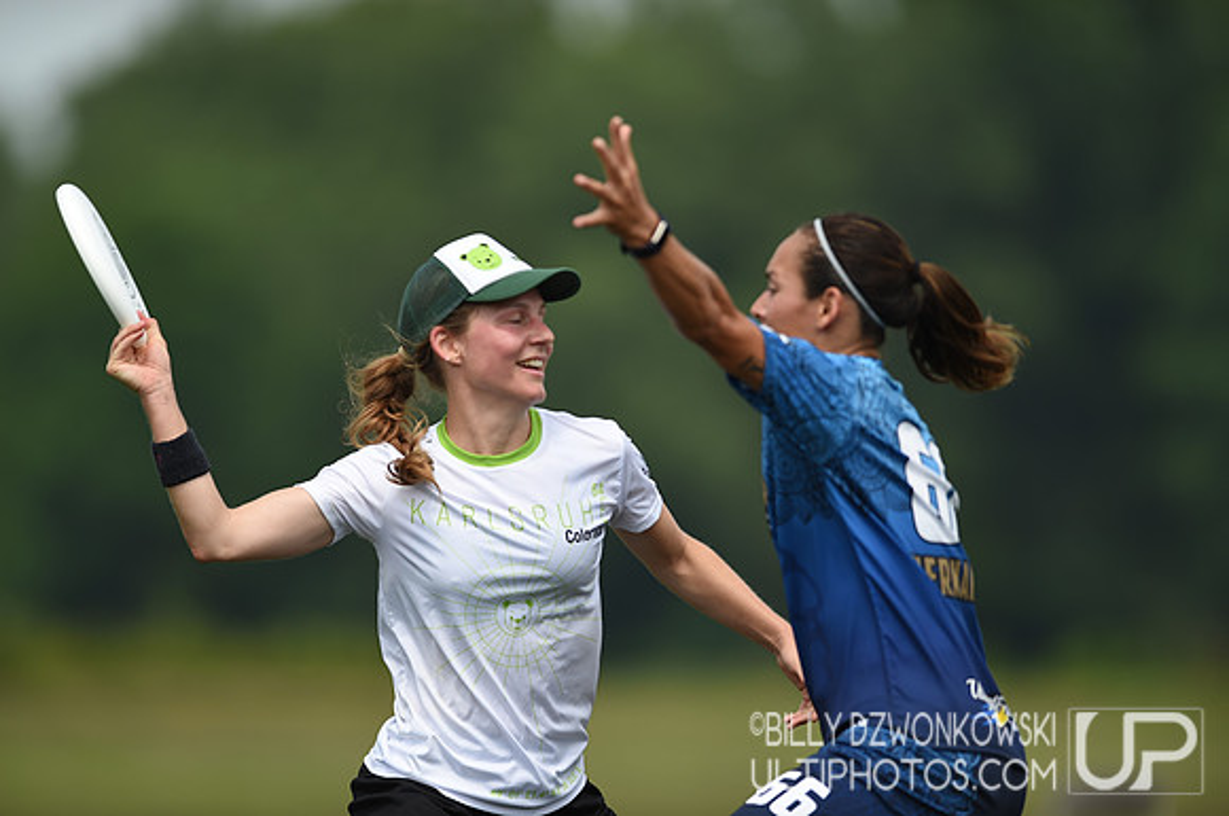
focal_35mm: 400
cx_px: 614
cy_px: 408
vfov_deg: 3.4
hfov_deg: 5.2
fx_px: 13636
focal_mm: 400
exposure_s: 1/1600
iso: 100
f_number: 4
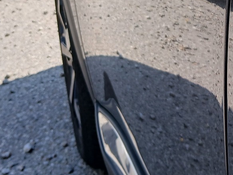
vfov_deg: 16.0
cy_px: -84
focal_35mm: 85
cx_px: 198
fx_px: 572
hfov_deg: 22.6
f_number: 1.8
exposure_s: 1/235
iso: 20
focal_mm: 3.98
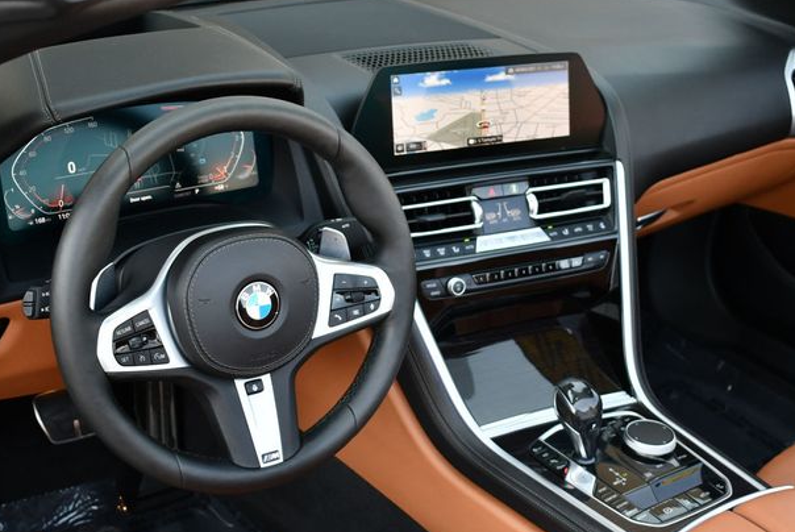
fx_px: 1172
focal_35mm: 53
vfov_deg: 25.6
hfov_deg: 37.5
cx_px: 388
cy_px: 265
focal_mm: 25
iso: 450
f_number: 4
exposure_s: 1/250
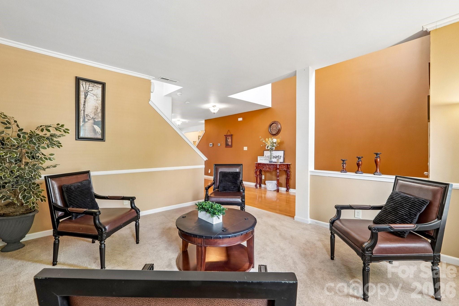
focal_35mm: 15
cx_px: 230
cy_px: 153
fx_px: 191
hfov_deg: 100.4
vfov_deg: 77.3
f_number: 8
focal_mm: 10
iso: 400
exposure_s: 1/3.33
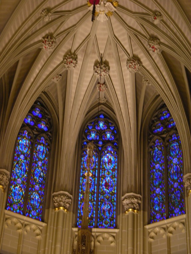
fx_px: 684
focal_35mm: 93
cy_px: 127
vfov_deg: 21.1
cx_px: 96
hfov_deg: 15.9
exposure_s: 2
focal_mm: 23.7
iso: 200
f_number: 3.6
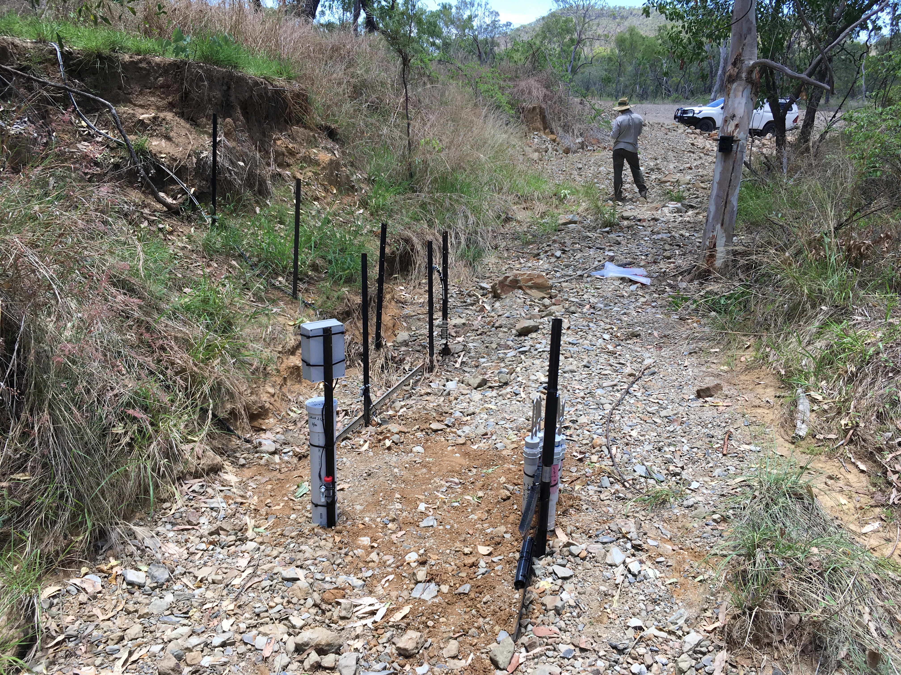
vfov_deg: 48.2
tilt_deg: -16.5
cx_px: 450
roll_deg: -0.6
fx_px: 755
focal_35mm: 29
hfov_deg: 61.7
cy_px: 338
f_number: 2.2
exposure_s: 1/513
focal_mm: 4.15
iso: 25
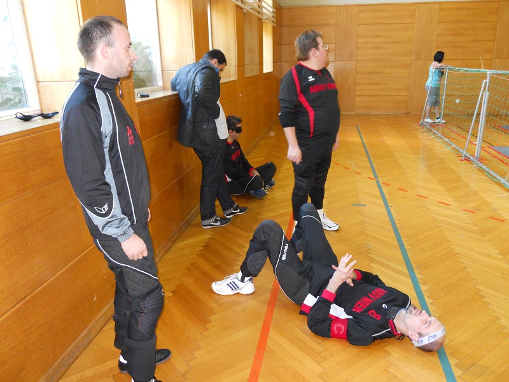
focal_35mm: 28
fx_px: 412
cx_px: 254
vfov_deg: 49.7
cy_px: 191
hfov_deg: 63.4
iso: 500
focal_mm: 5
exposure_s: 1/25
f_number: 2.7
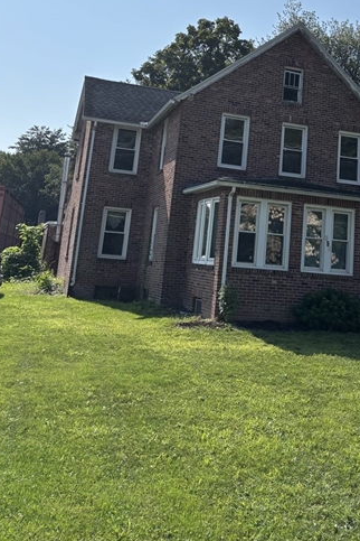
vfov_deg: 43.6
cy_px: 120
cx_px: 274
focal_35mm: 43
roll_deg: -3.0
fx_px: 645
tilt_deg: +11.8
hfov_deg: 30.6
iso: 50
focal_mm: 5.96
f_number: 1.6
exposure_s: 1/7194
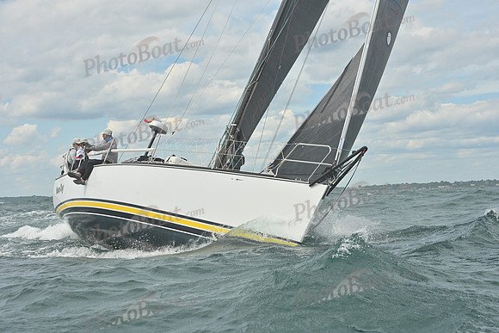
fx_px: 970
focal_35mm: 70
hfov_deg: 28.8
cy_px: 166
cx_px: 250
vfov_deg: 19.5
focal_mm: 70
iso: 320
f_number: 10
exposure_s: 1/1250
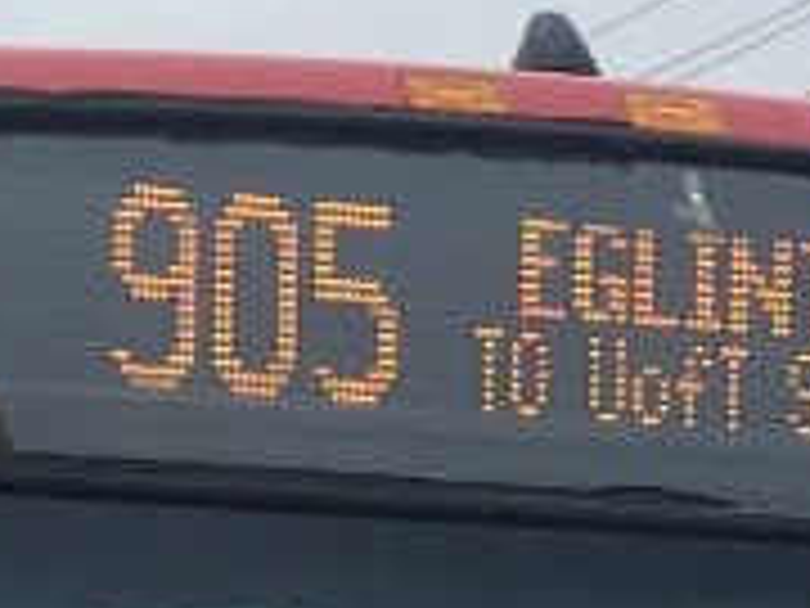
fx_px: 4118
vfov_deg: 8.0
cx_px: 230
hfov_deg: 11.2
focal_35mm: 176
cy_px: 1275
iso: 25
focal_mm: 3.3
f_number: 2.4
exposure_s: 1/1664
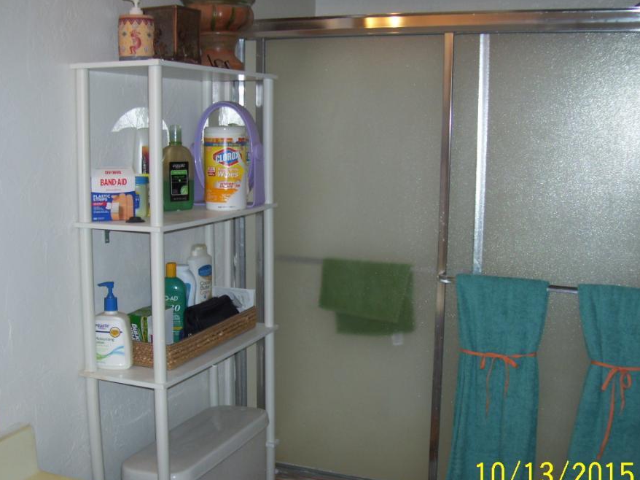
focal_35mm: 42
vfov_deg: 34.3
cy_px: 264
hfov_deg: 44.8
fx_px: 776
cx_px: 300
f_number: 2.7
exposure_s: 1/60
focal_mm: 6
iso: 80
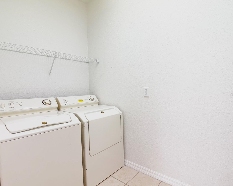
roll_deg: +1.2
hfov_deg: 66.0
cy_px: 94
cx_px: 118
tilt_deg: -2.0
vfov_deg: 54.9
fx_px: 179
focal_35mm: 26
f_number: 1.78
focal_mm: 6.76
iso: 64
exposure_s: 1/189
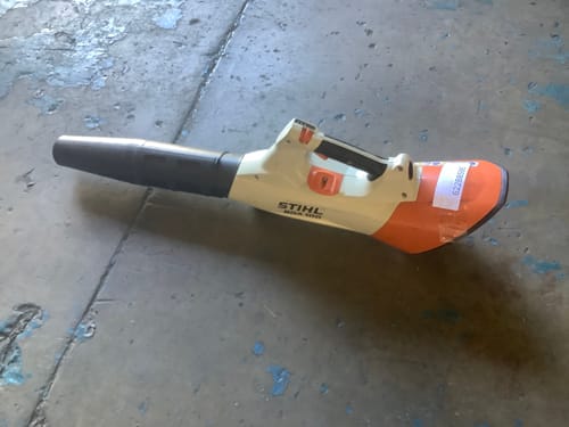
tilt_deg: -54.7
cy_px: 214
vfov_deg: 45.4
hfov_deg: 58.4
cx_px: 284
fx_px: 510
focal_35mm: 31
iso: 250
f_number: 2.4
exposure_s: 1/50
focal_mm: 3.3
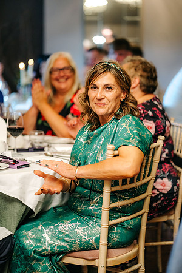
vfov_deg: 23.9
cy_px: 136
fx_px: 645
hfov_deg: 16.1
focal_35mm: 85
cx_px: 91
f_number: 2
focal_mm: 85
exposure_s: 1/200
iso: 1250
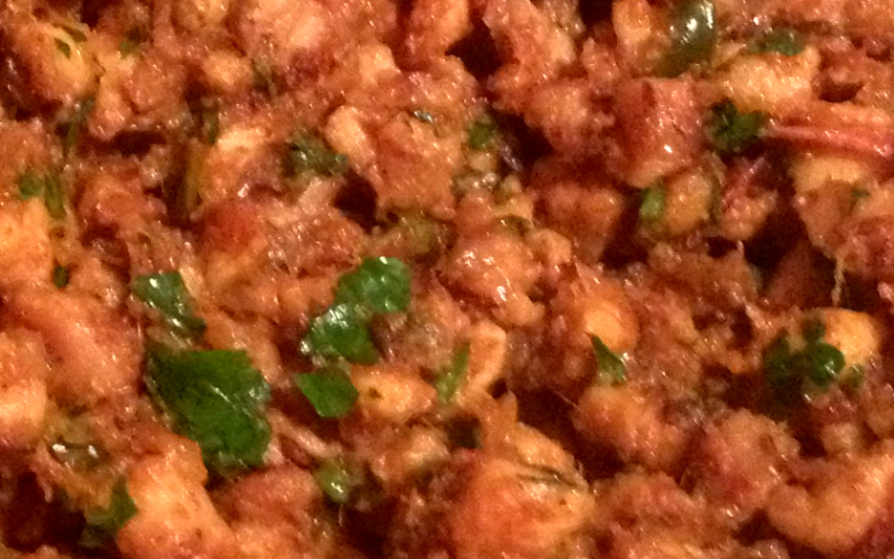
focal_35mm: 124
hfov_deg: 16.8
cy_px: 263
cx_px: 419
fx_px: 3021
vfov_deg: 10.6
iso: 640
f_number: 2.4
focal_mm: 4.28
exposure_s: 1/15
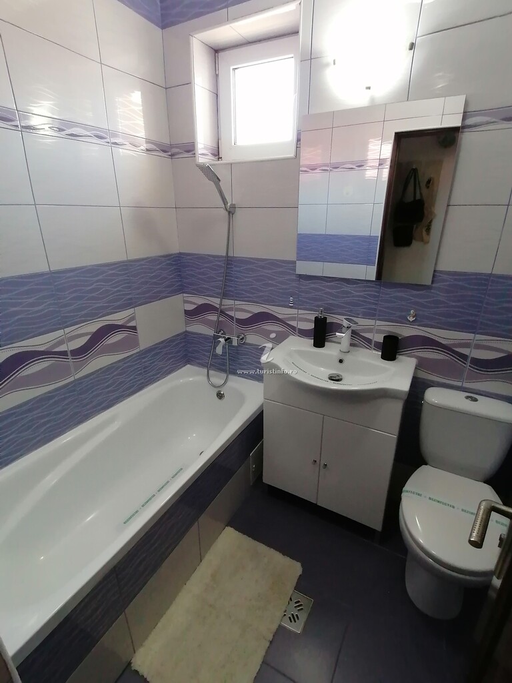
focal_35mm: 17
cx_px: 256
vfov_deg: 91.0
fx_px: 335
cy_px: 342
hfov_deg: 74.7
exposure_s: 1/33.3
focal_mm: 2.7
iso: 160
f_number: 2.4
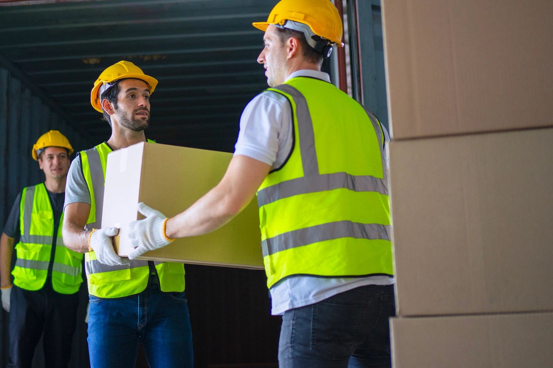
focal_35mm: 63
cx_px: 189
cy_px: 137
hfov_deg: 31.7
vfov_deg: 21.5
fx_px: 968
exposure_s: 1/320
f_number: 1.8
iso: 400
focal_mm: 45
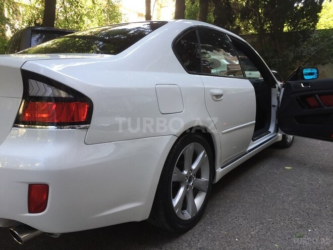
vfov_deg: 48.2
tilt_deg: -7.2
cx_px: 166
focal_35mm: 29
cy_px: 125
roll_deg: +0.9
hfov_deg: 61.7
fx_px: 279
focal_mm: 4.15
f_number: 2.2
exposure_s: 1/100
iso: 40
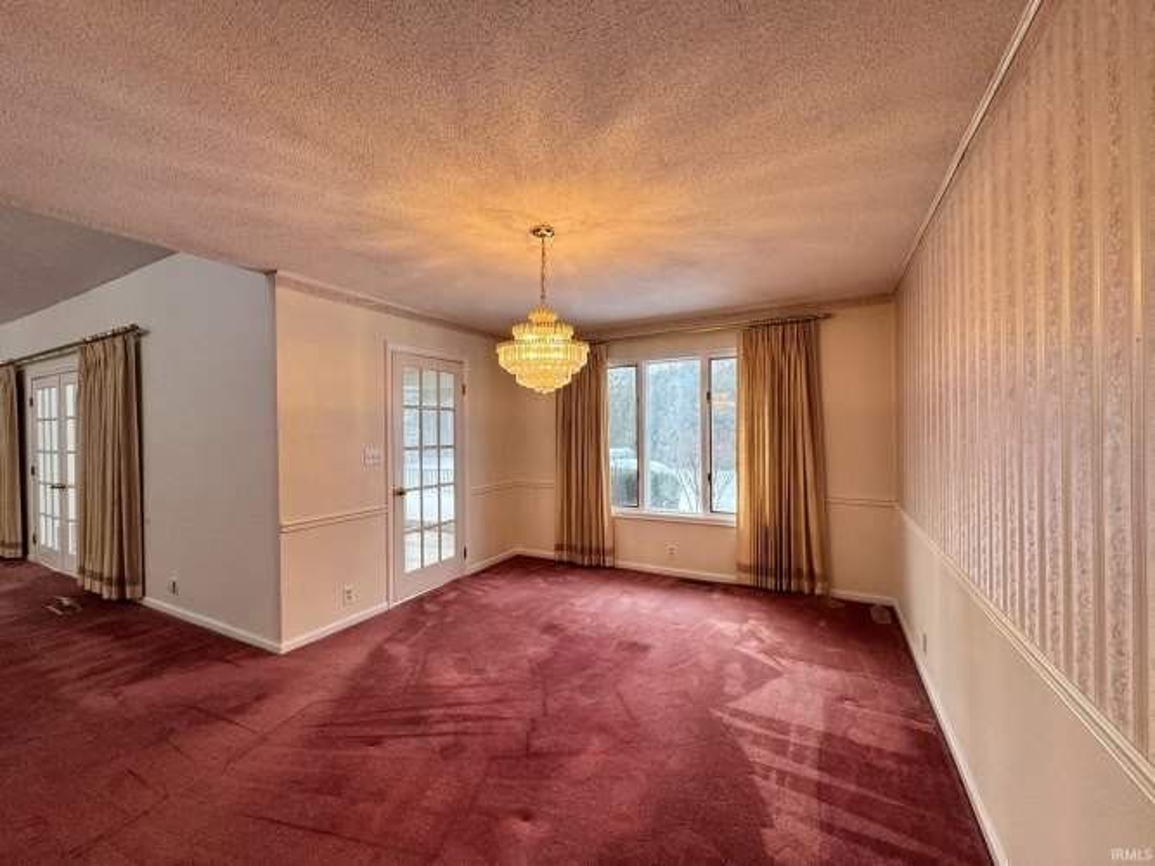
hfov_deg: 102.1
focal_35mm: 14
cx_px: 578
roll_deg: +0.0
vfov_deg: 85.7
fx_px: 467
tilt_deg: -0.5
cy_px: 433
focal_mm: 2.22
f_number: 2.2
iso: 125
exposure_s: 1/120
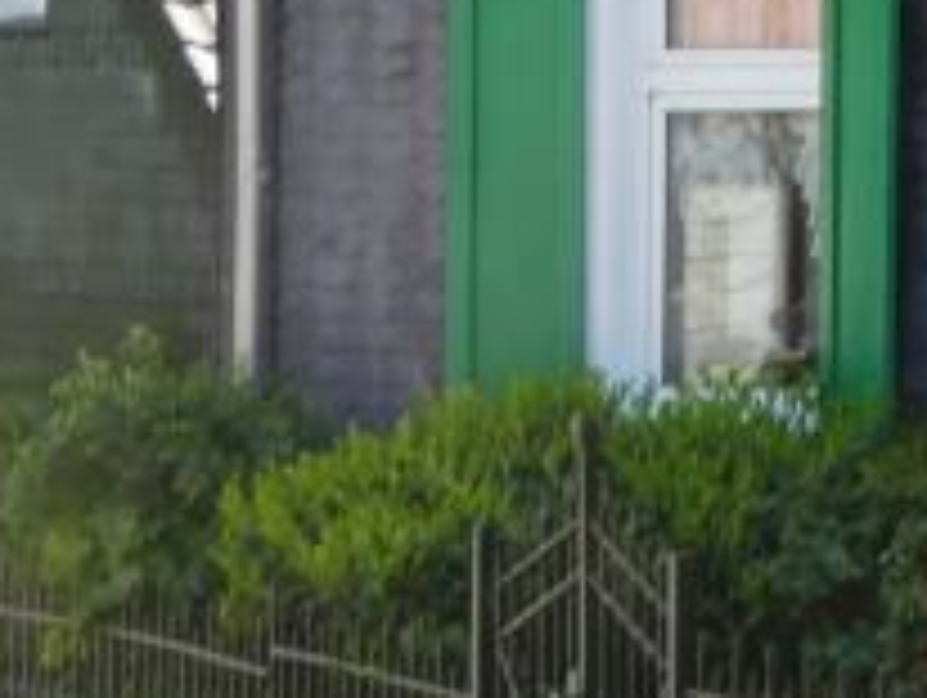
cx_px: 1778
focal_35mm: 248
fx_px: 6649
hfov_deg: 7.7
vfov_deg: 5.9
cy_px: -464
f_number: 4.1
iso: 80
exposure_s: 1/100
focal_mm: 9
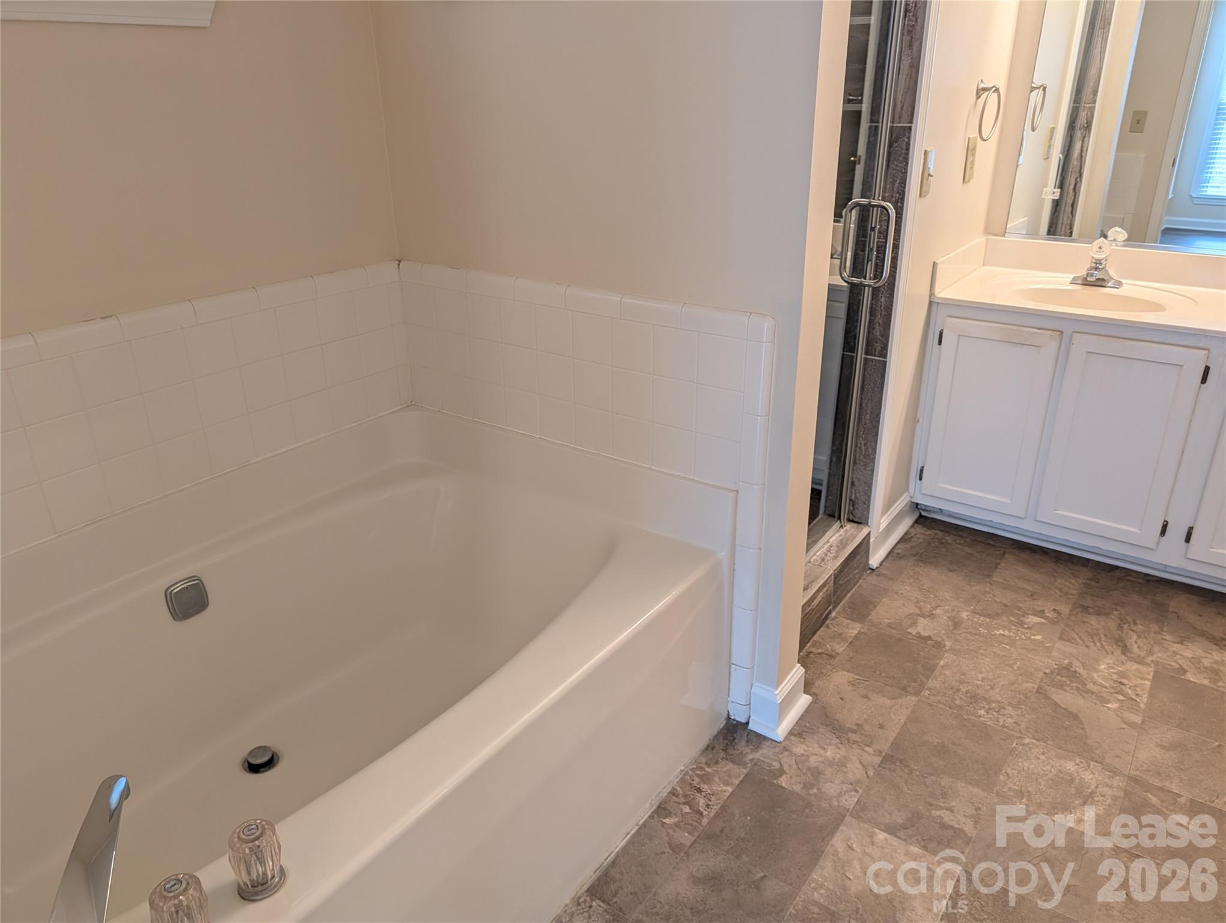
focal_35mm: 24
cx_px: 613
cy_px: 462
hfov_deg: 71.5
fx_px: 851
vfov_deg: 56.9
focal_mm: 6.9
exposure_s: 1/30
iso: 107
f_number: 1.68
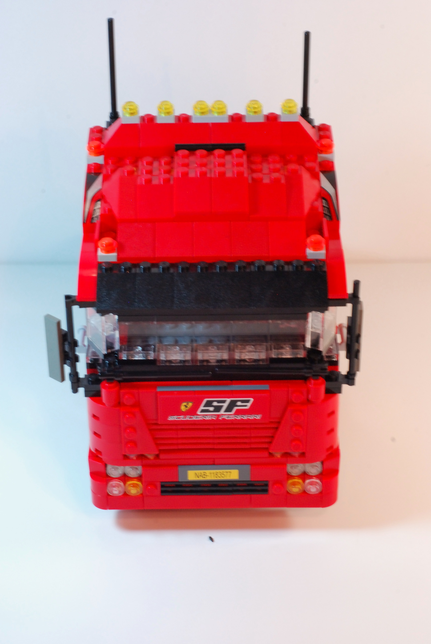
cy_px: 322
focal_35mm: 75
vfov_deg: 27.0
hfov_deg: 18.2
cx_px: 216
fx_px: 1343
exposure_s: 1/15
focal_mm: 50
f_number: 14
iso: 800
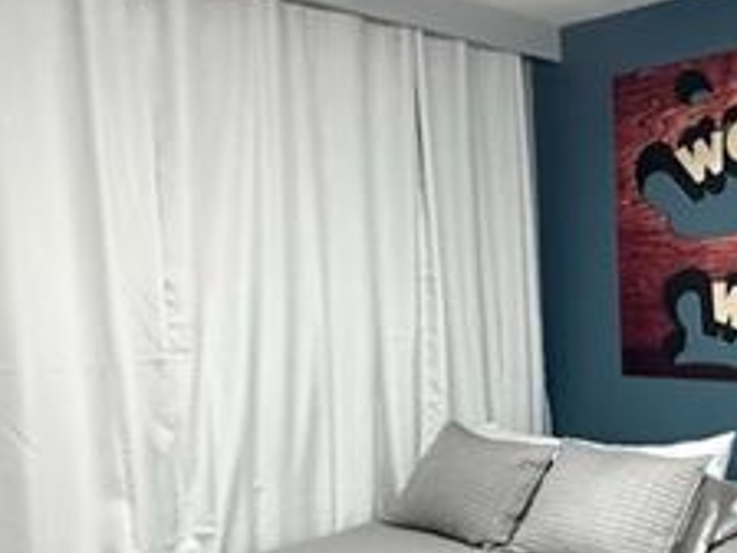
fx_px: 937
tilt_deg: -6.3
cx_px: 623
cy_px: 405
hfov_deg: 40.6
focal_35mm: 44
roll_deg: +1.2
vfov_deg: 32.3
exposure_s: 1/60
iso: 800
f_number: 2.2
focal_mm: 2.22
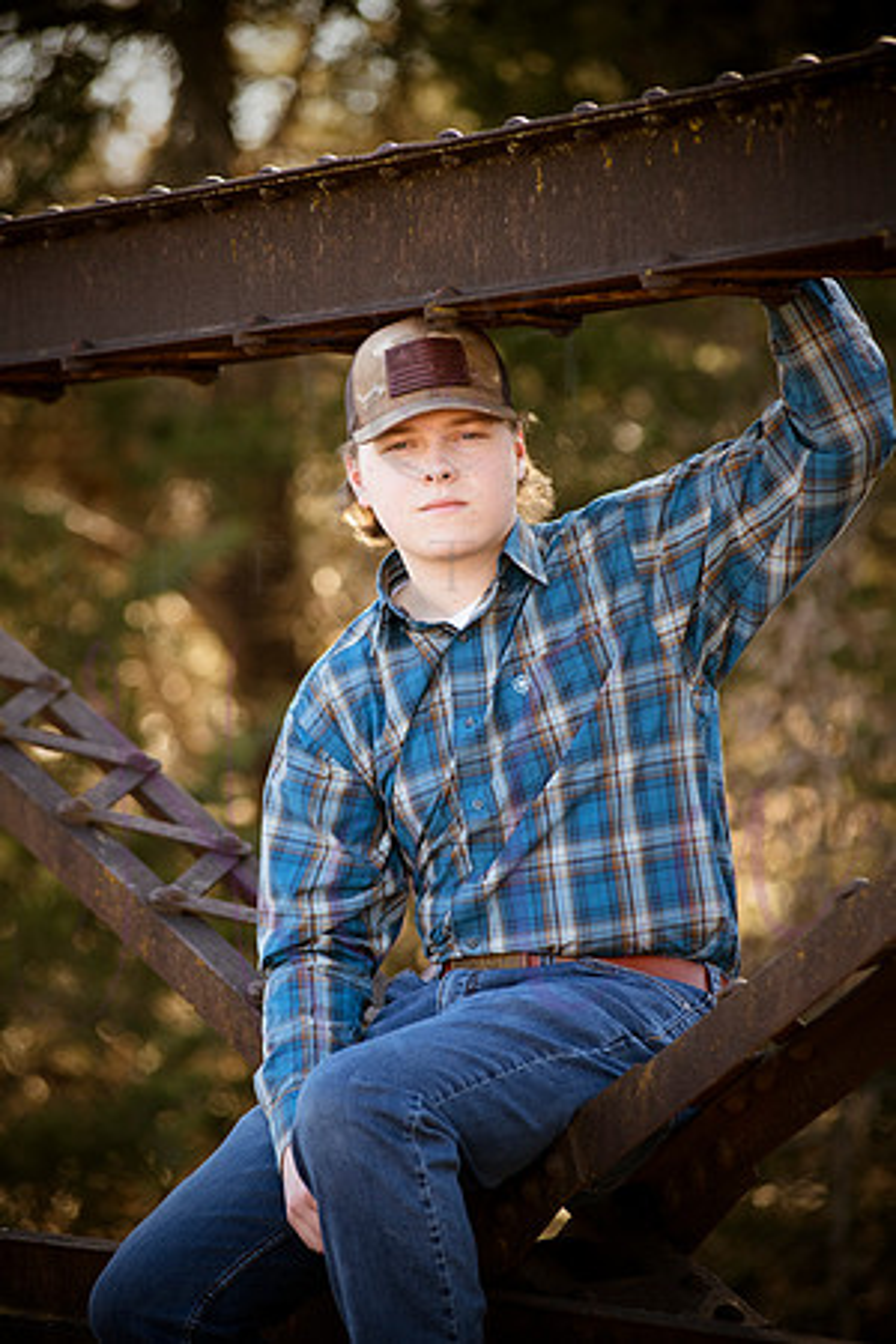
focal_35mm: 155
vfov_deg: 13.2
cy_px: 672
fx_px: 5786
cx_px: 448
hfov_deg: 8.9
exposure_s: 1/800
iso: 800
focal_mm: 155
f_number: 4.5
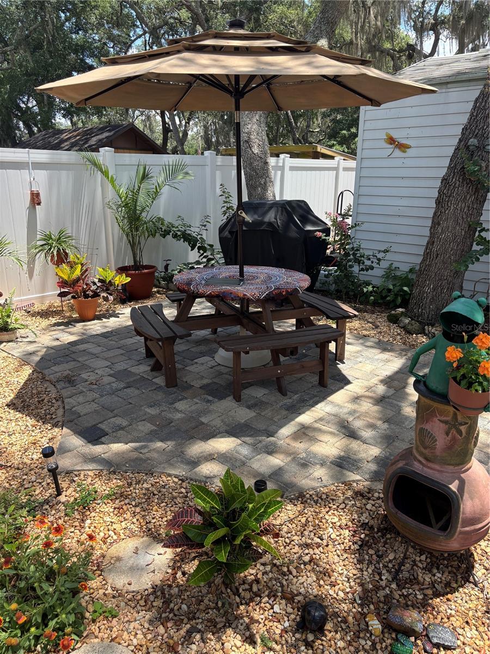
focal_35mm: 26
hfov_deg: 53.1
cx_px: 245
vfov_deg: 67.3
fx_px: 491
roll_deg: -0.4
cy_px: 327
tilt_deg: -16.1
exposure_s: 1/910
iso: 50
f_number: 1.6
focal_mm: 5.96
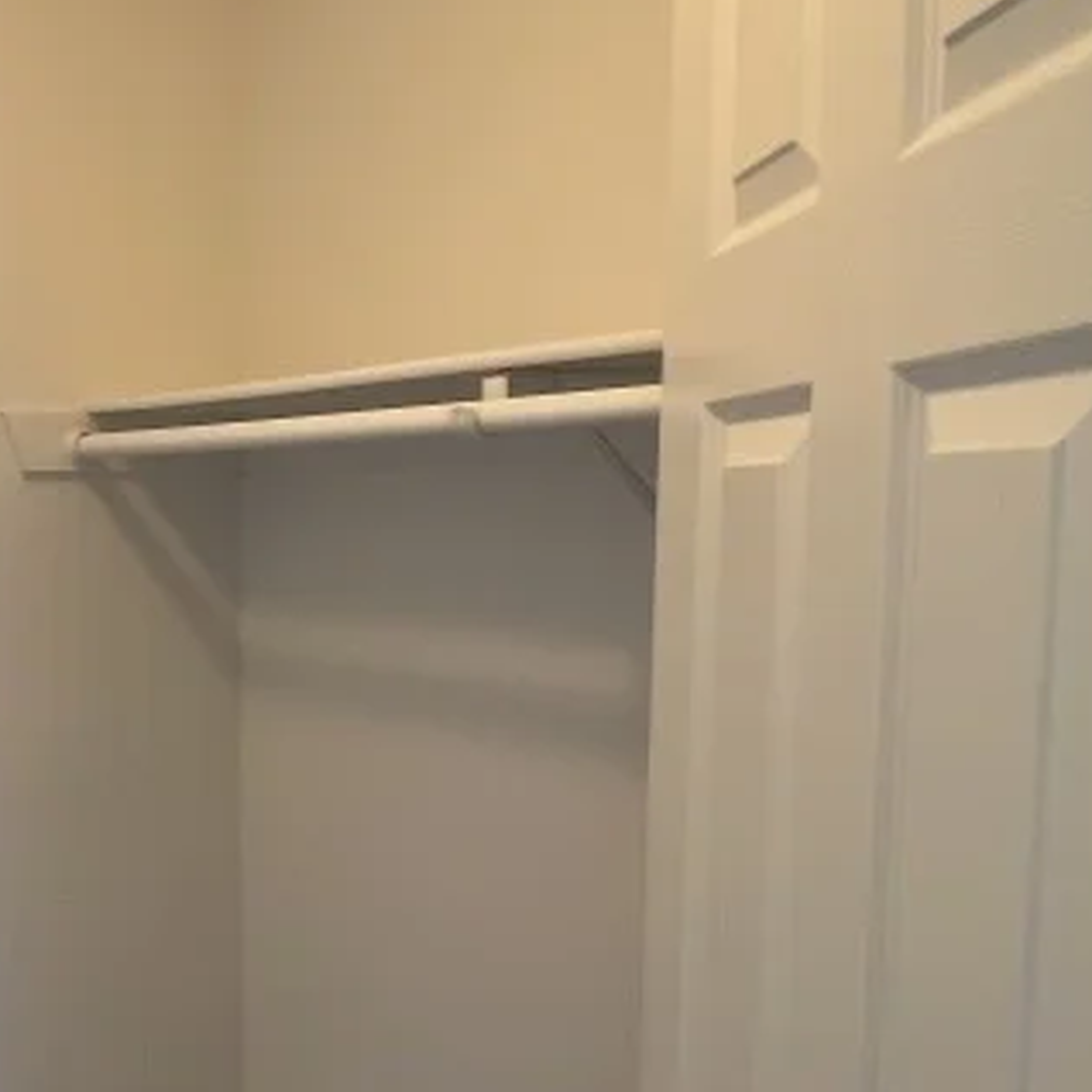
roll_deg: +0.9
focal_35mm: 37
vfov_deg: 44.8
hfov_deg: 38.4
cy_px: 632
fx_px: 1321
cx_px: -65
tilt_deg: -5.5
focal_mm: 1.54
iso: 160
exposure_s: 1/30
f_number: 2.4
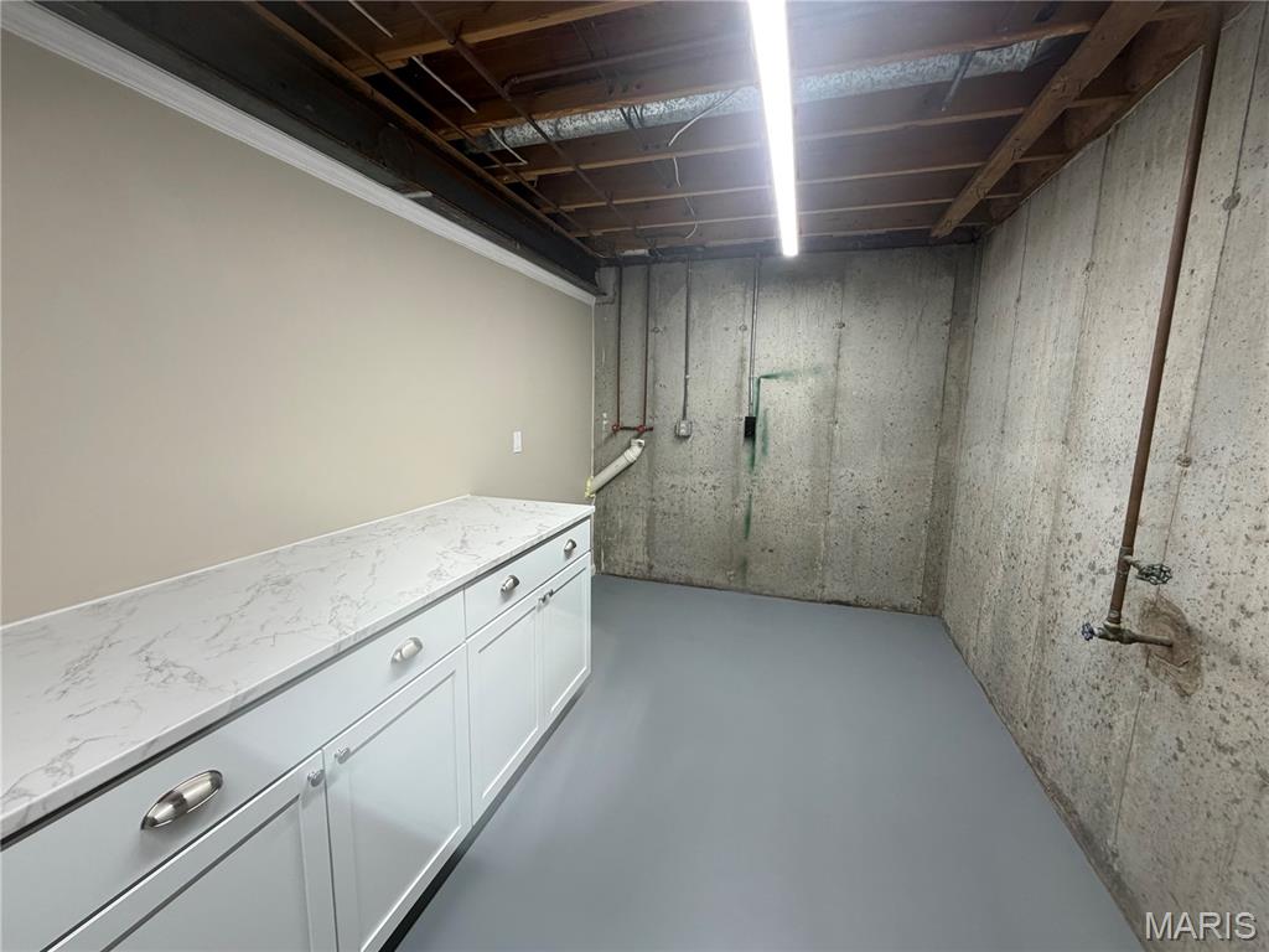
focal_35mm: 14
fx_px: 513
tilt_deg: -8.2
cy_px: 476
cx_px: 634
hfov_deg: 102.1
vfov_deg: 85.7
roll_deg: -0.5
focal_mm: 2.22
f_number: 2.2
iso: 160
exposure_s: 1/120
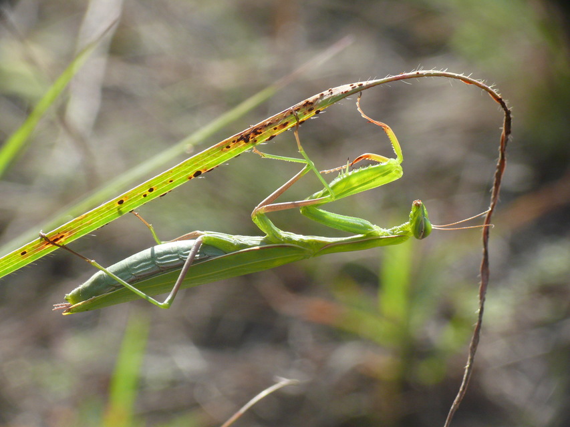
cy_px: 214
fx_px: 1795
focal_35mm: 109
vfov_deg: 13.6
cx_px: 285
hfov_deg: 18.0
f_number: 5.6
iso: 200
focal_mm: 23
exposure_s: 1/400
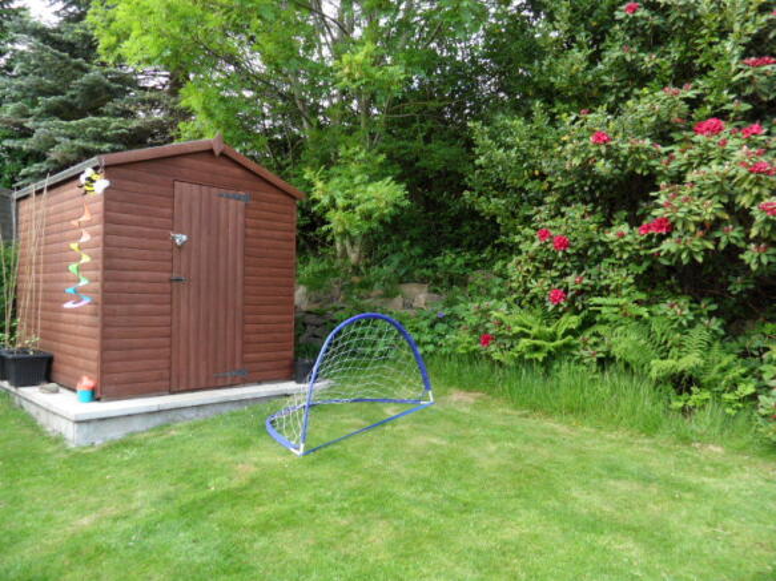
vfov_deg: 56.8
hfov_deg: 71.6
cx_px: 388
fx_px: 538
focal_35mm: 24
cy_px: 290
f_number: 3.2
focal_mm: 3.9
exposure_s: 1/90
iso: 100
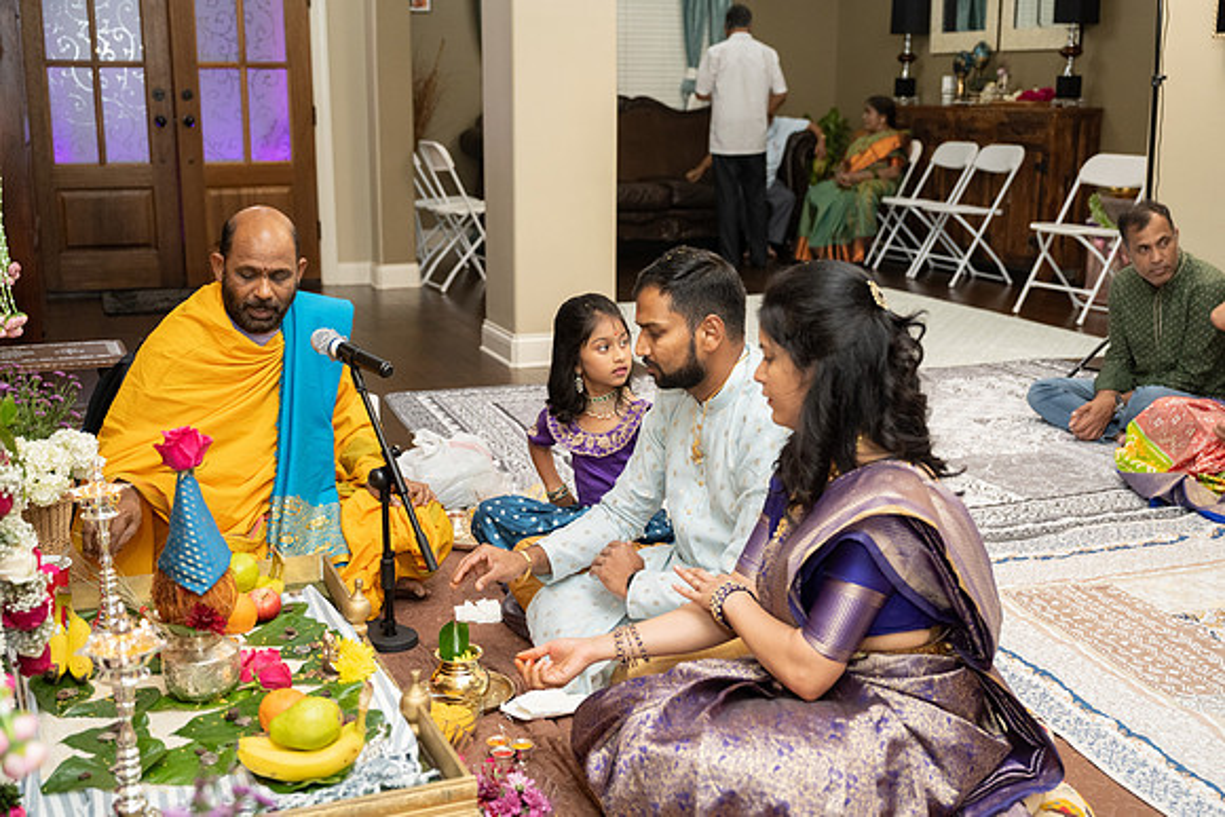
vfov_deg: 32.9
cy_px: 408
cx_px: 612
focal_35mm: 41
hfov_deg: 47.8
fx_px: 1382
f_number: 3.2
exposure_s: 1/160
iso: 1000
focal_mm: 39
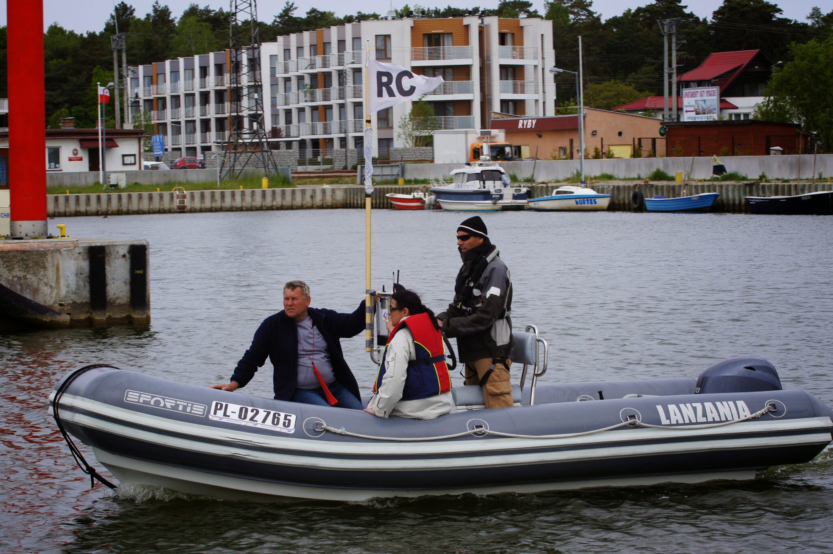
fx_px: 2600
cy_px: 277
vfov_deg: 12.2
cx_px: 416
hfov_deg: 18.2
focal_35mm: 112
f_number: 9
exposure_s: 1/200
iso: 100
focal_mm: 75
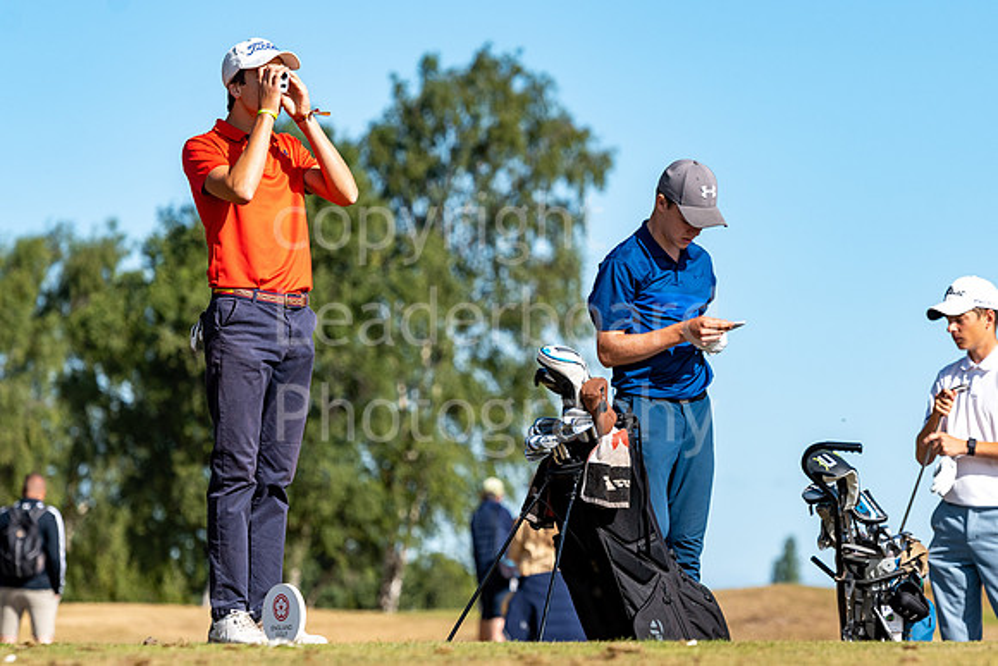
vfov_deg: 5.6
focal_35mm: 248
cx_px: 499
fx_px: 6863
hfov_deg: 8.3
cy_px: 333
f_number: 5.6
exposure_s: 1/1600
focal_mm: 165
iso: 250
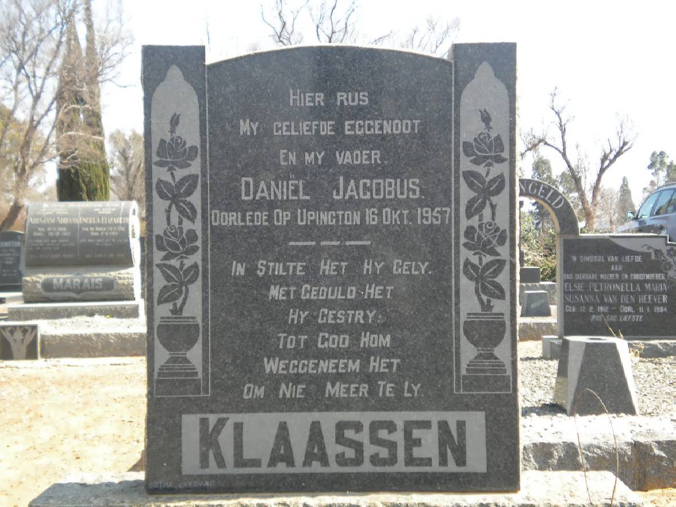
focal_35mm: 52
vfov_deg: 28.0
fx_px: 1015
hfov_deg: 36.8
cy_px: 254
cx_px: 338
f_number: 3.9
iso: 80
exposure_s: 1/200
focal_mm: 9.3
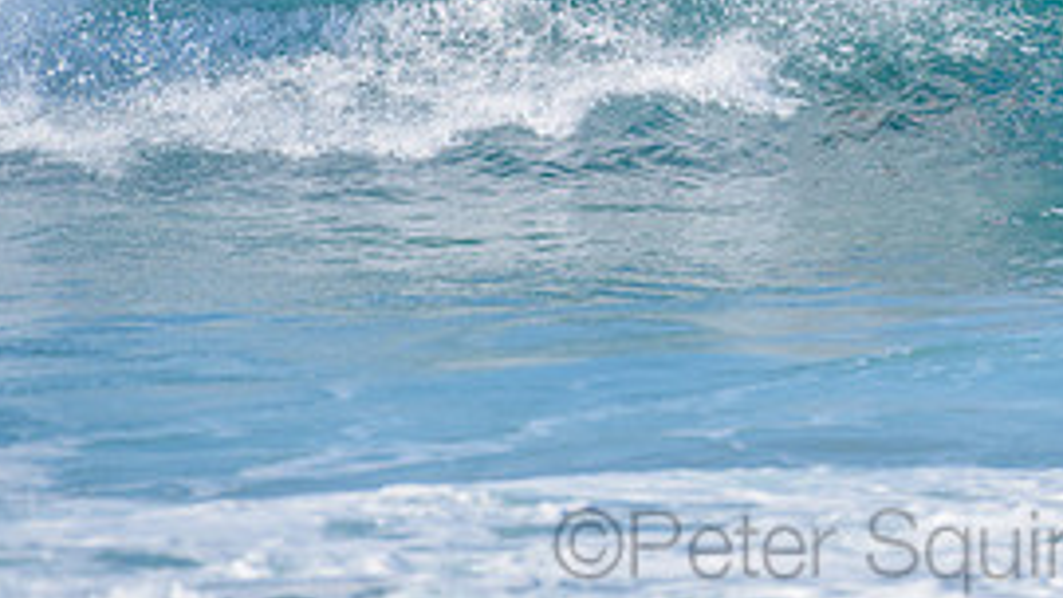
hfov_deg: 1.9
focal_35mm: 1136
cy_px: -108
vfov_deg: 1.1
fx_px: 32026
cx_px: 858
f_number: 5.6
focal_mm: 500
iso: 180
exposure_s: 1/2000
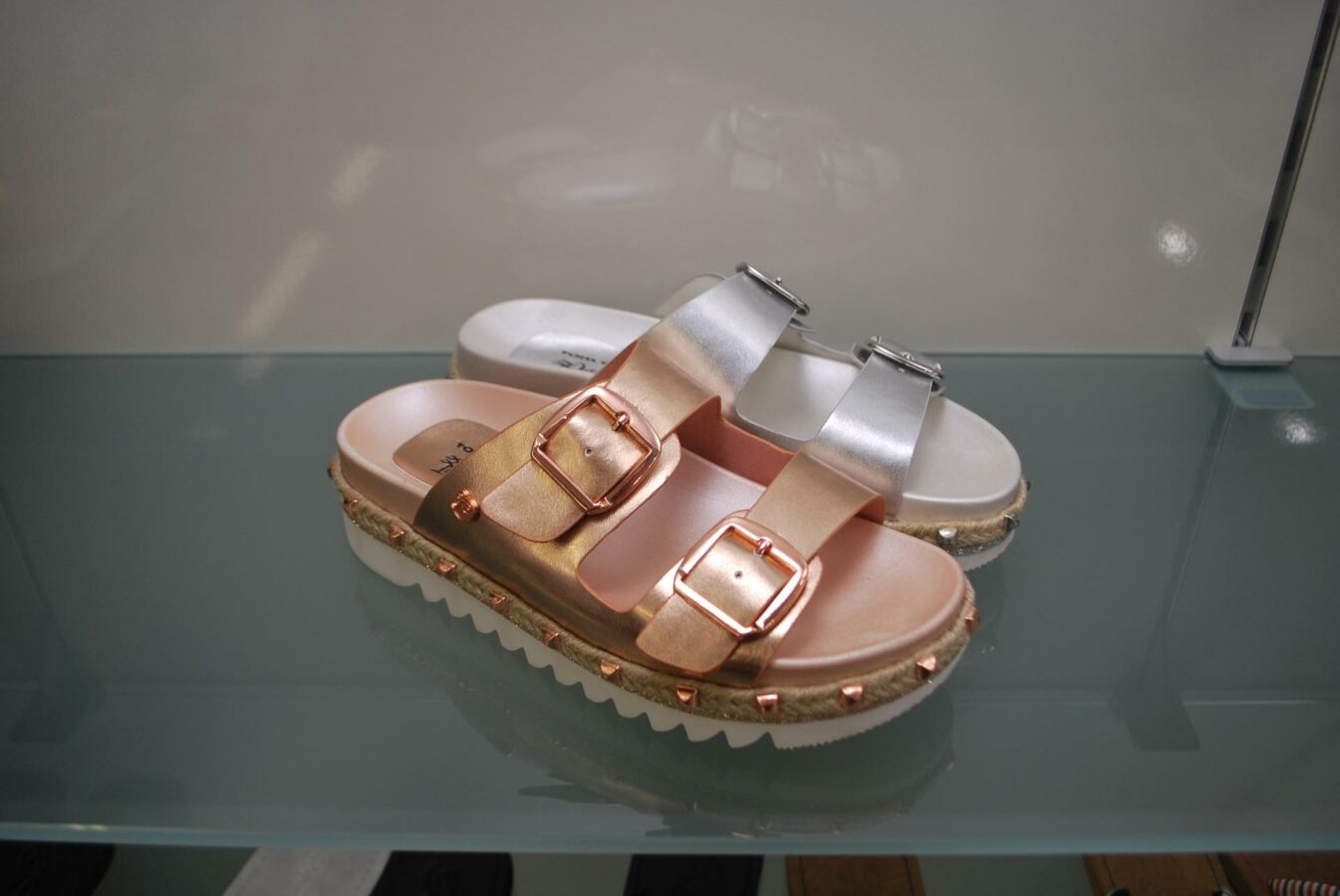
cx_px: 670
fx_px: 1230
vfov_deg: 40.1
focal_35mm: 33
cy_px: 448
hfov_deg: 57.2
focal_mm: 22
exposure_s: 1/80
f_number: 4.5
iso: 200
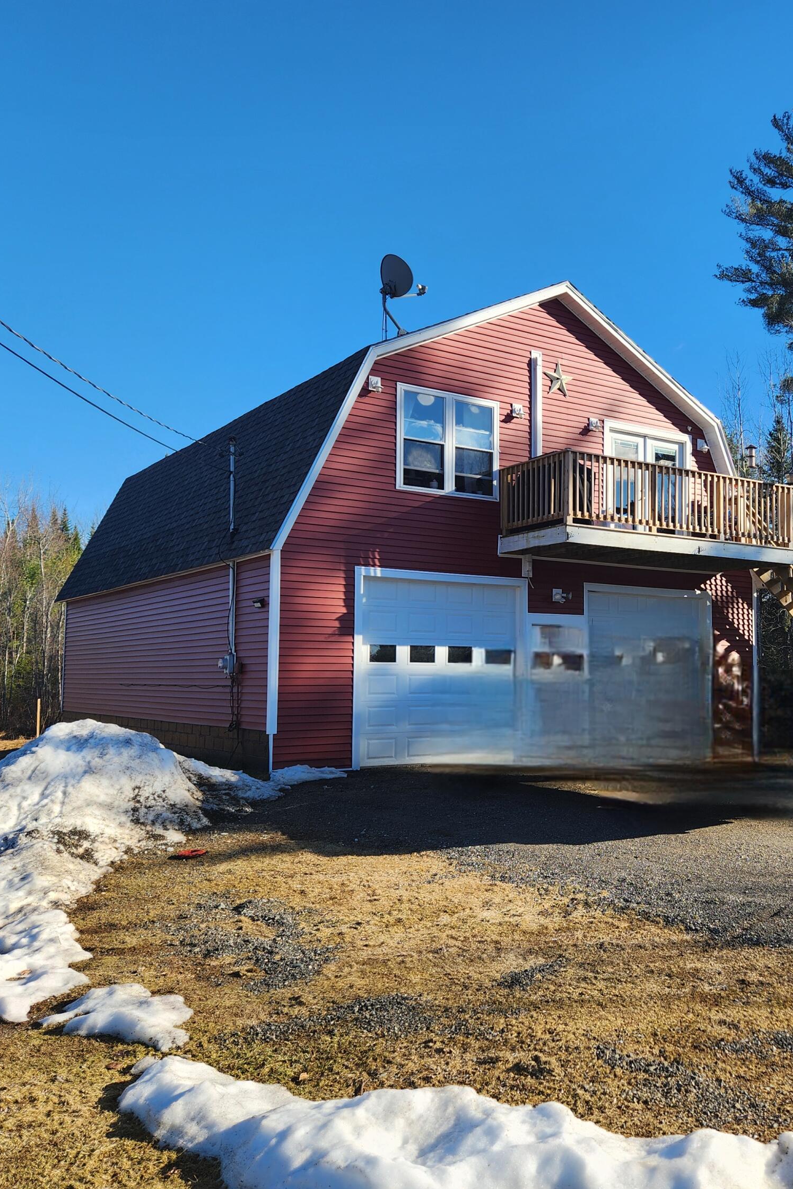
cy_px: 595
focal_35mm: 32
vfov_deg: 58.7
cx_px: 638
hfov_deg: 39.4
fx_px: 1057
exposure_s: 1/1111
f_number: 1.8
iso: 20
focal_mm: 5.4
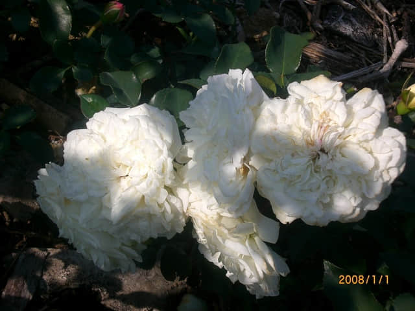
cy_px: 156
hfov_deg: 22.5
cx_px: 208
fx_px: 1043
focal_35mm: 87
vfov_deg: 17.0
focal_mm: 14.49
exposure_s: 1/320
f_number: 7.1
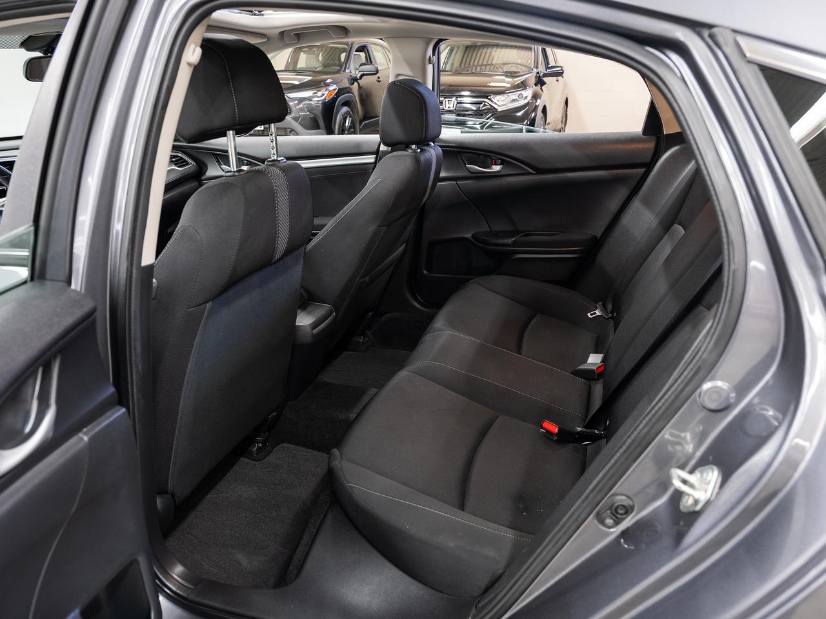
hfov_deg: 67.4
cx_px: 413
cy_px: 310
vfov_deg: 53.1
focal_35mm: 26
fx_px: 619
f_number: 5.6
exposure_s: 1/1.25
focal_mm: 24
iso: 100
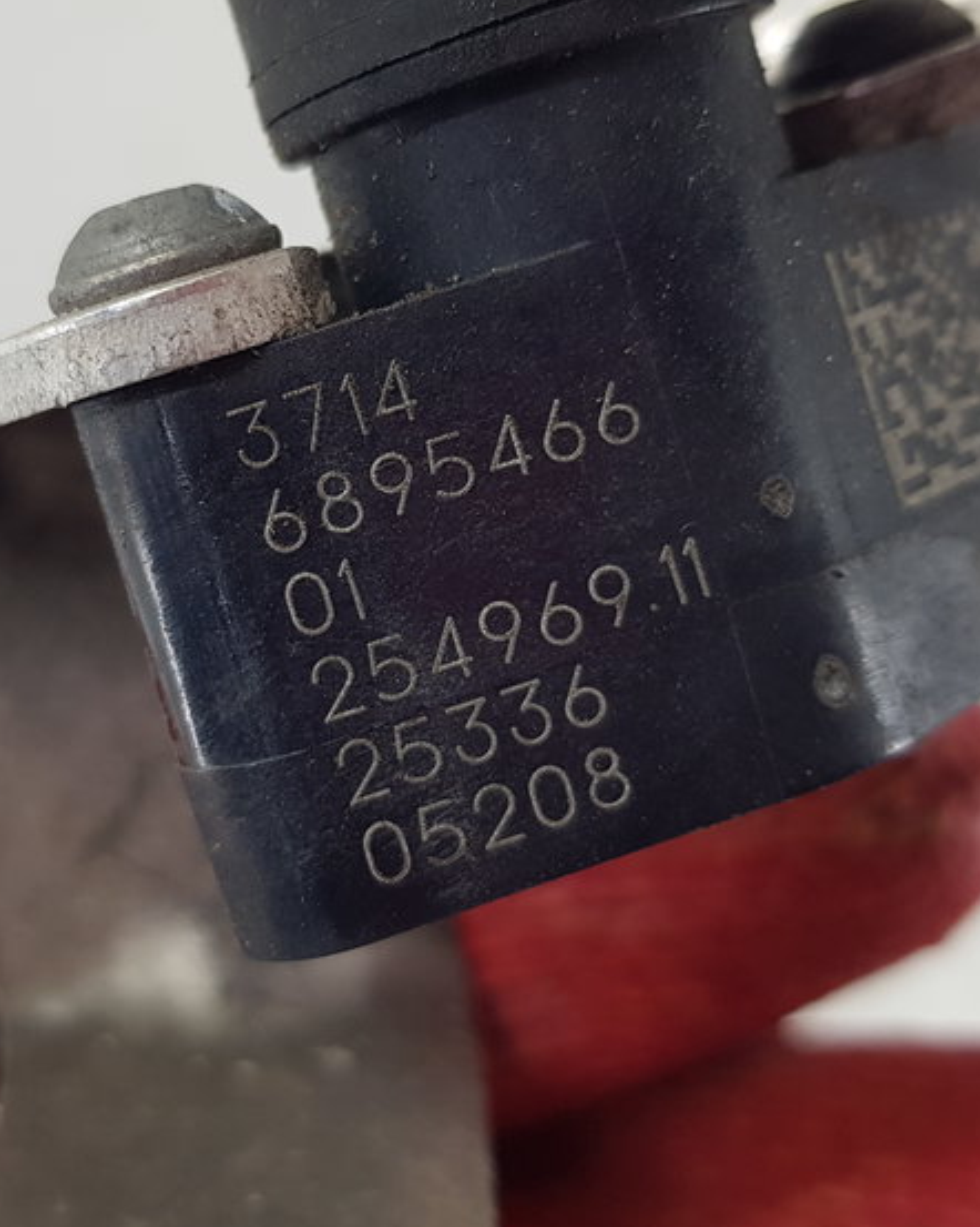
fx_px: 1705
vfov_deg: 39.5
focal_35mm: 47
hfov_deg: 31.9
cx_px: 355
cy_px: 550
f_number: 1.7
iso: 80
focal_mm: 4.2
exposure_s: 1/100
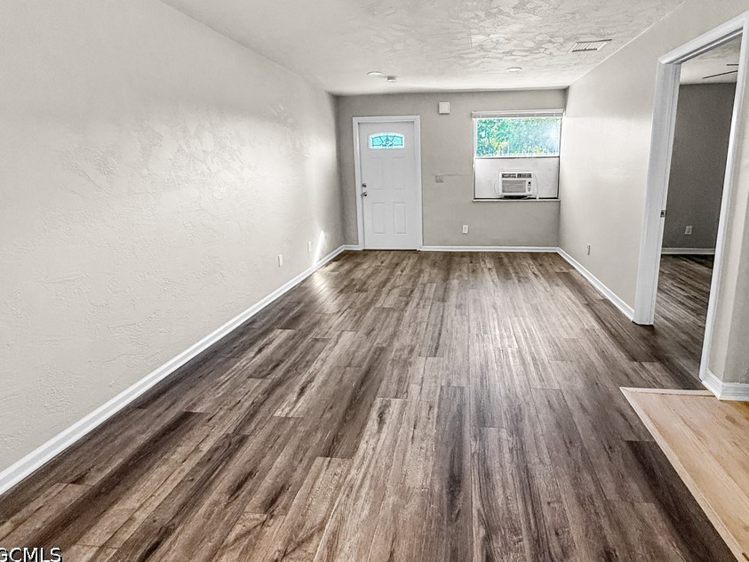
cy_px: 229
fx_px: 368
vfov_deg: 74.0
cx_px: 433
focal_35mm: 17
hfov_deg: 90.3
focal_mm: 2.22
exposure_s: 1/120
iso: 400
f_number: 2.2
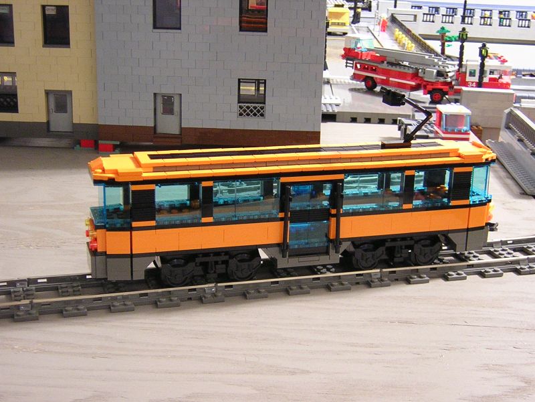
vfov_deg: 27.0
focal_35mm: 54
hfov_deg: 35.5
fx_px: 835
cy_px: 201
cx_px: 268
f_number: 3.2
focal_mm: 7.1
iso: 400
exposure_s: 1/1.8
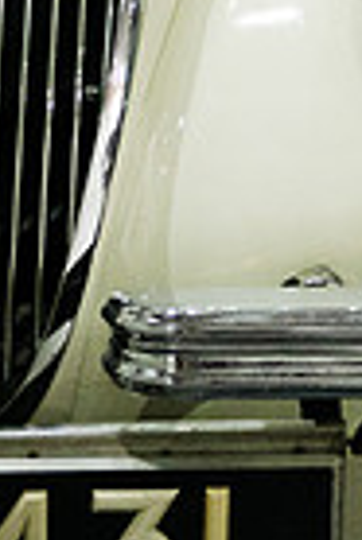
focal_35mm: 250
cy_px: -99
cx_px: 872
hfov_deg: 5.3
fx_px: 3761
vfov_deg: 8.1
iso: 2000
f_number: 2.8
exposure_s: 1/125
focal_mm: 60
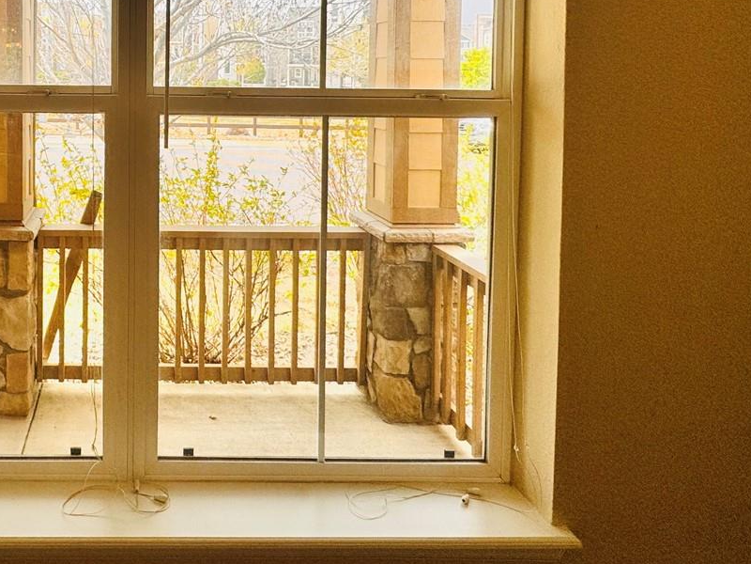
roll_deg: -0.5
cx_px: 131
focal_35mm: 28
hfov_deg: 57.8
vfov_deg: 46.2
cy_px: 85
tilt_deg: -1.8
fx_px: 607
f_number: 2.2
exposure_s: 1/707
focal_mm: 2.22
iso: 40
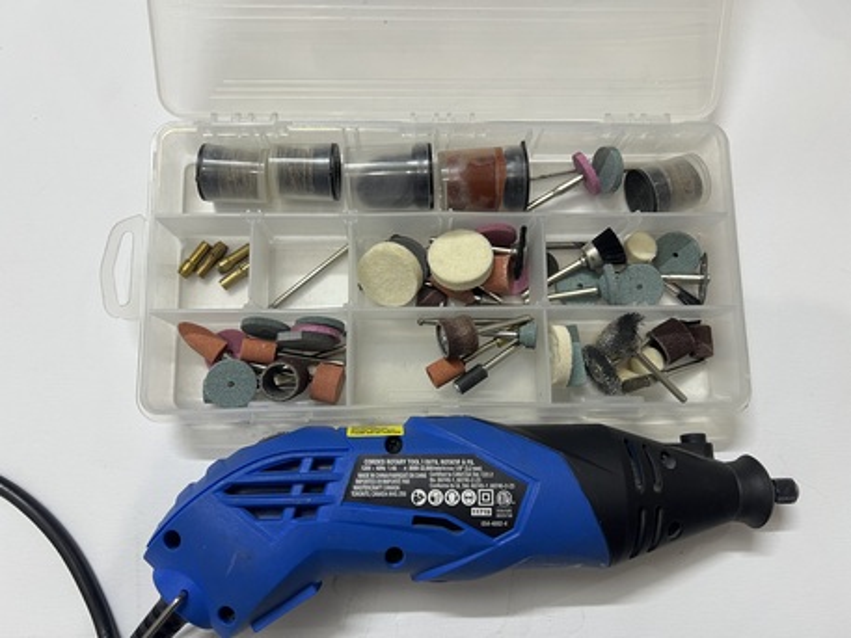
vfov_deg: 53.1
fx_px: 639
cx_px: 426
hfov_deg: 67.3
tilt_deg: -81.7
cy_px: 319
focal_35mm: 26
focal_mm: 5.7
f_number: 1.5
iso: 100
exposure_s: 1/60
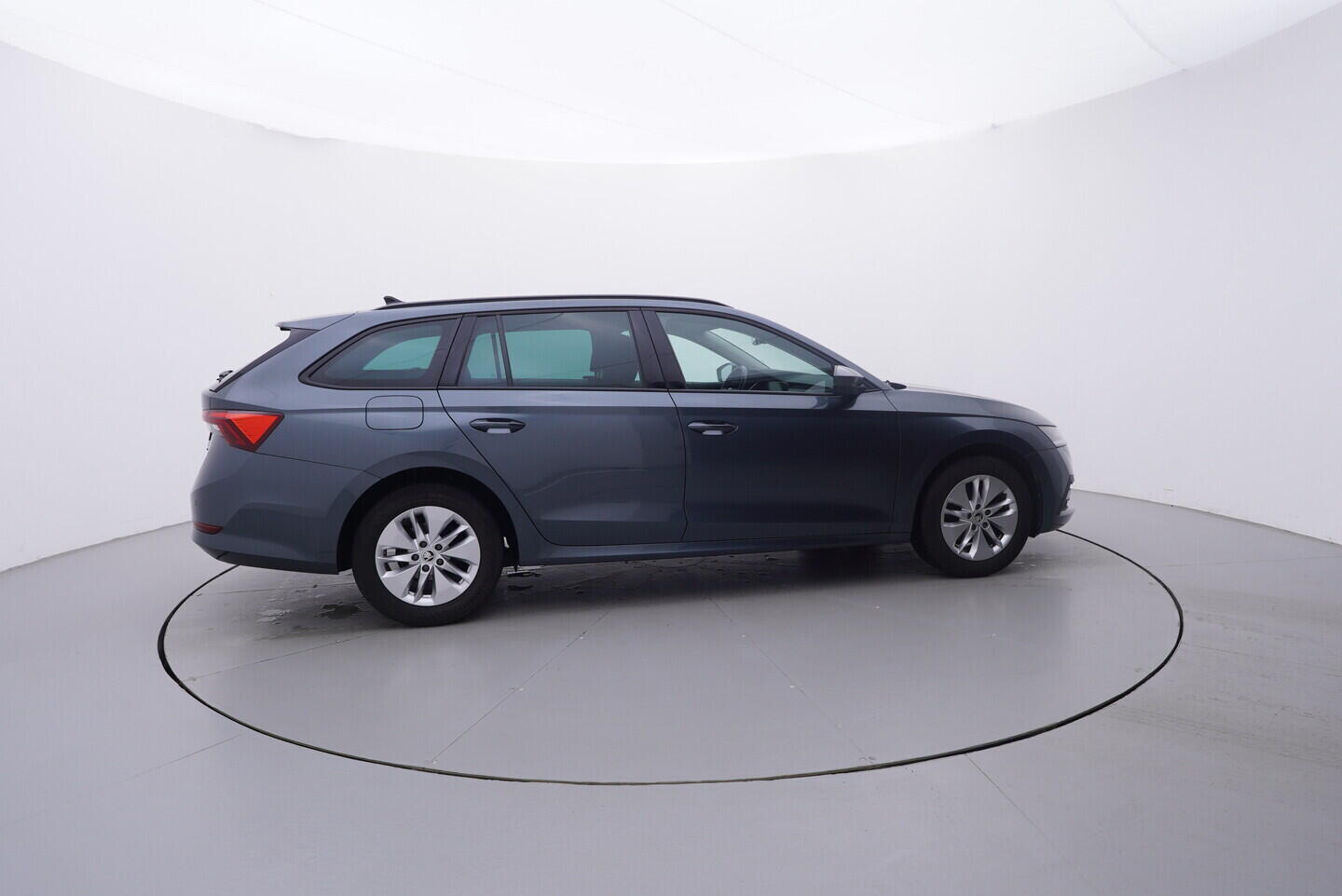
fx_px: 839
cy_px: 448
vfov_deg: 56.2
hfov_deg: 77.3
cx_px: 671
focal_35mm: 22
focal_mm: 15
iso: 200
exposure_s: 1/80
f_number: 5
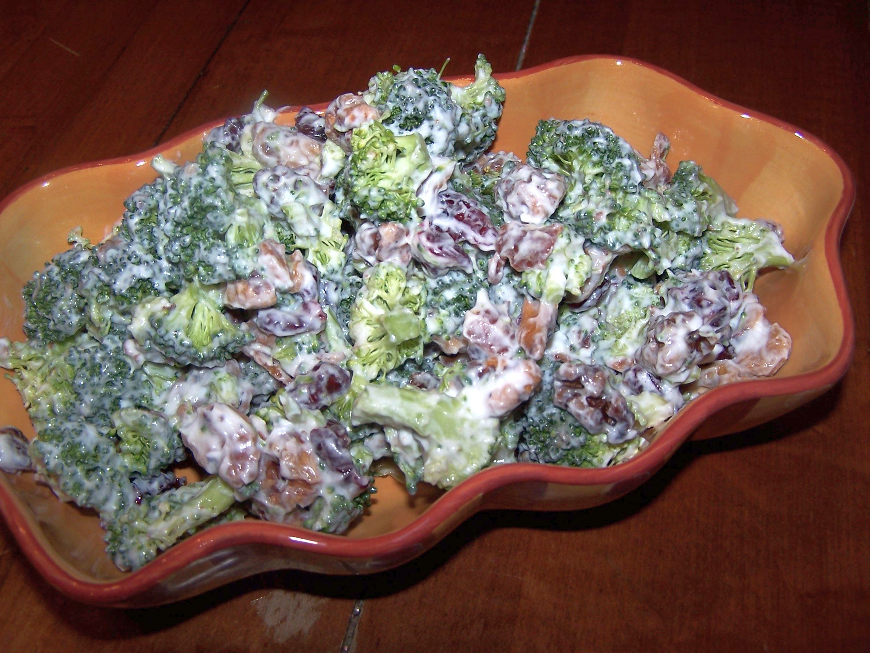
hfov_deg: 49.0
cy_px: 326
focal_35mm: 38
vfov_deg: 37.7
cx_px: 435
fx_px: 955
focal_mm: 6.3
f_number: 2.8
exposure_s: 1/90
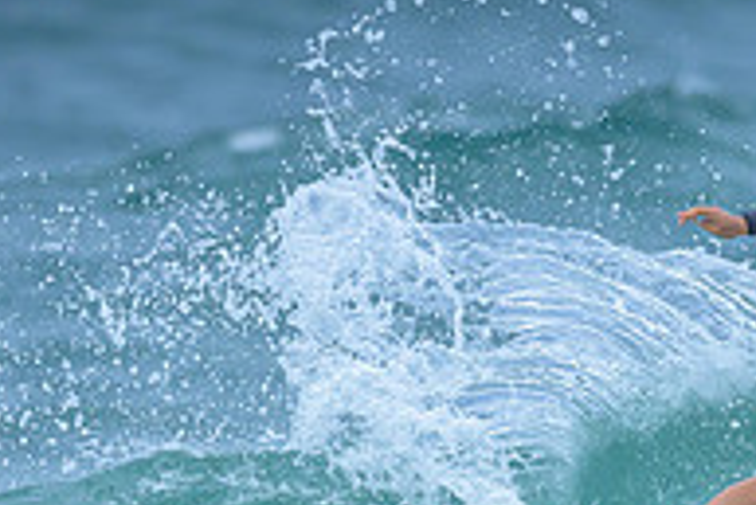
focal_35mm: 2936
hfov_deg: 0.7
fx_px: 61700
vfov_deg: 0.5
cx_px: 708
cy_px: 707
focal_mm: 800
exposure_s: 1/2500
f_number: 6.3
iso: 560
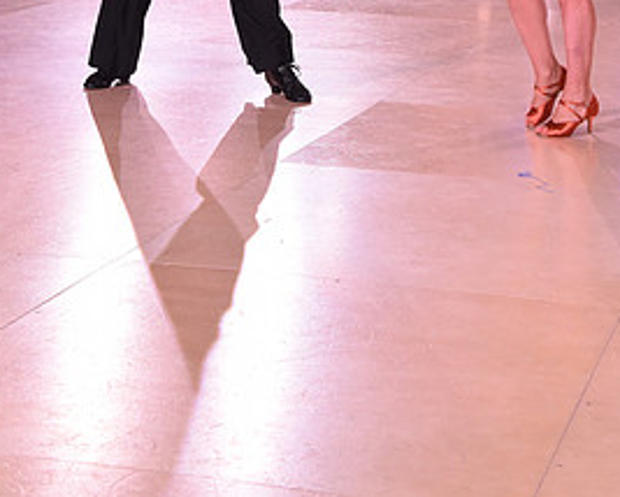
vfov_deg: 14.4
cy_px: -172
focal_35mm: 102
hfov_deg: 18.8
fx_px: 1873
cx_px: 380
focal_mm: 50
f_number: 7.1
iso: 2500
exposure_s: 1/320
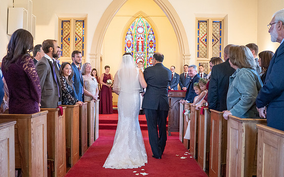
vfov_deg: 29.2
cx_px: 120
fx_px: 341
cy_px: 93
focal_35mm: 44
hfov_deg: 45.1
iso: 2000
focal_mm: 35
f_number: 4
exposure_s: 1/100
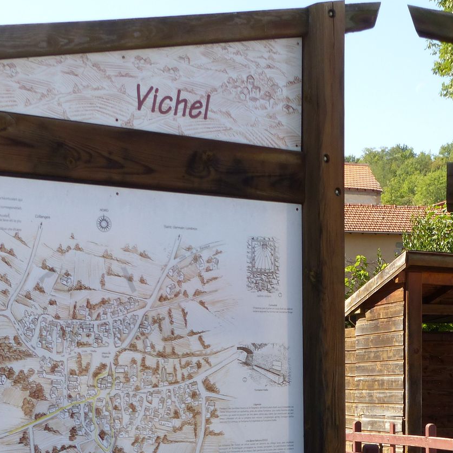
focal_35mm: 95
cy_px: 325
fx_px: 1407
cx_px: 390
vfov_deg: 18.2
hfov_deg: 18.1
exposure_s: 1/320
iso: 100
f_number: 4
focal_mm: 8.1
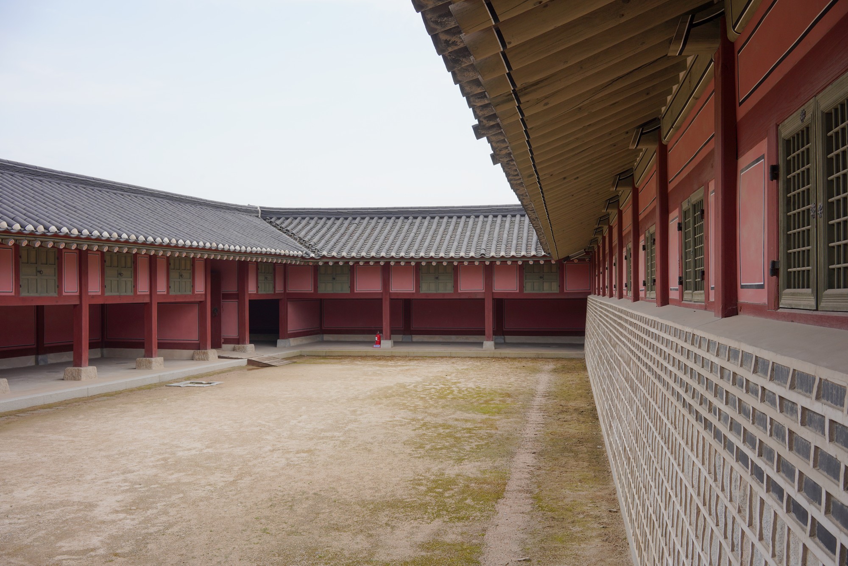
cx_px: 424
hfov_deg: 54.4
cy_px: 283
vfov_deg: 37.9
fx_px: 825
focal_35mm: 35
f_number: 13
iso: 200
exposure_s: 1/125
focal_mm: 35
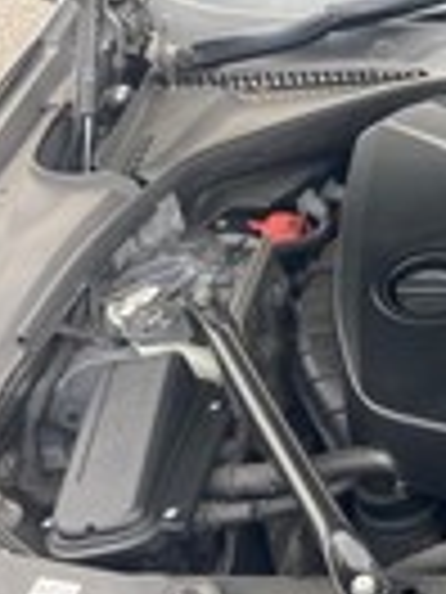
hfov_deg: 18.2
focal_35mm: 74
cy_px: 369
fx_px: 1271
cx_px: 626
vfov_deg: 26.3
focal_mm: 3.99
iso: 32
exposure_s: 1/121
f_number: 1.8
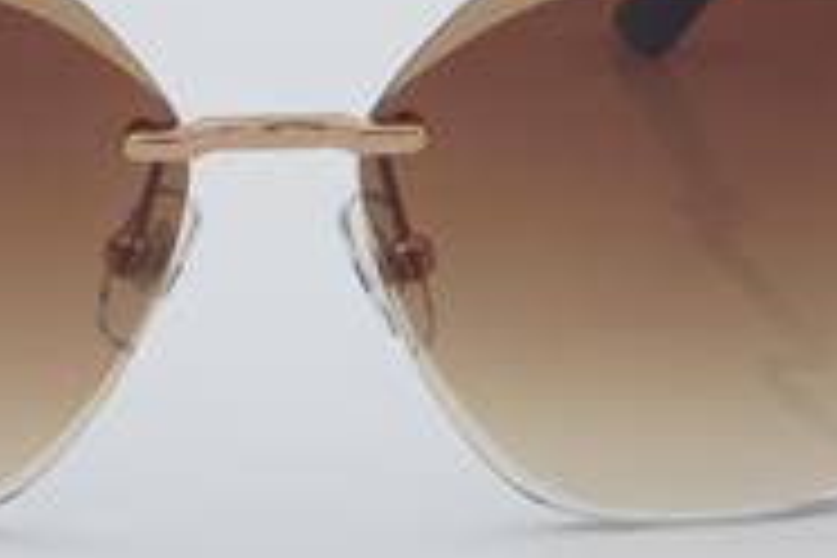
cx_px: 274
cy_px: 243
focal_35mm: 177
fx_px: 4117
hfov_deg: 11.6
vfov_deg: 7.8
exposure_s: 1/4
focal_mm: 55
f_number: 32
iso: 100
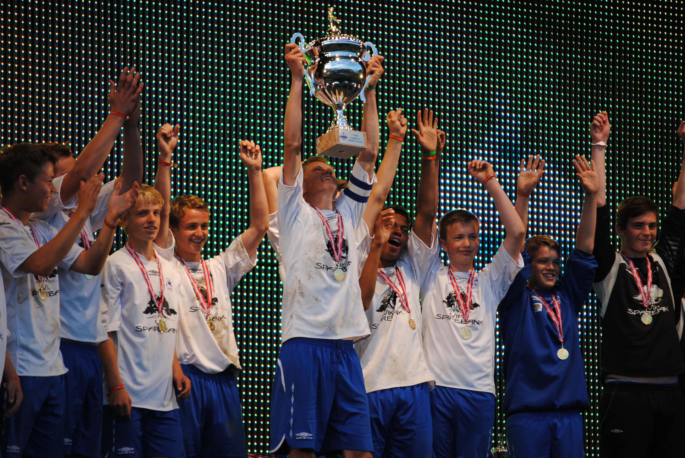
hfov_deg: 12.4
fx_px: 3143
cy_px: 229
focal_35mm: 165
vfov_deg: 8.3
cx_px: 342
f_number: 4.5
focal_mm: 110
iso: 200
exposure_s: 1/200
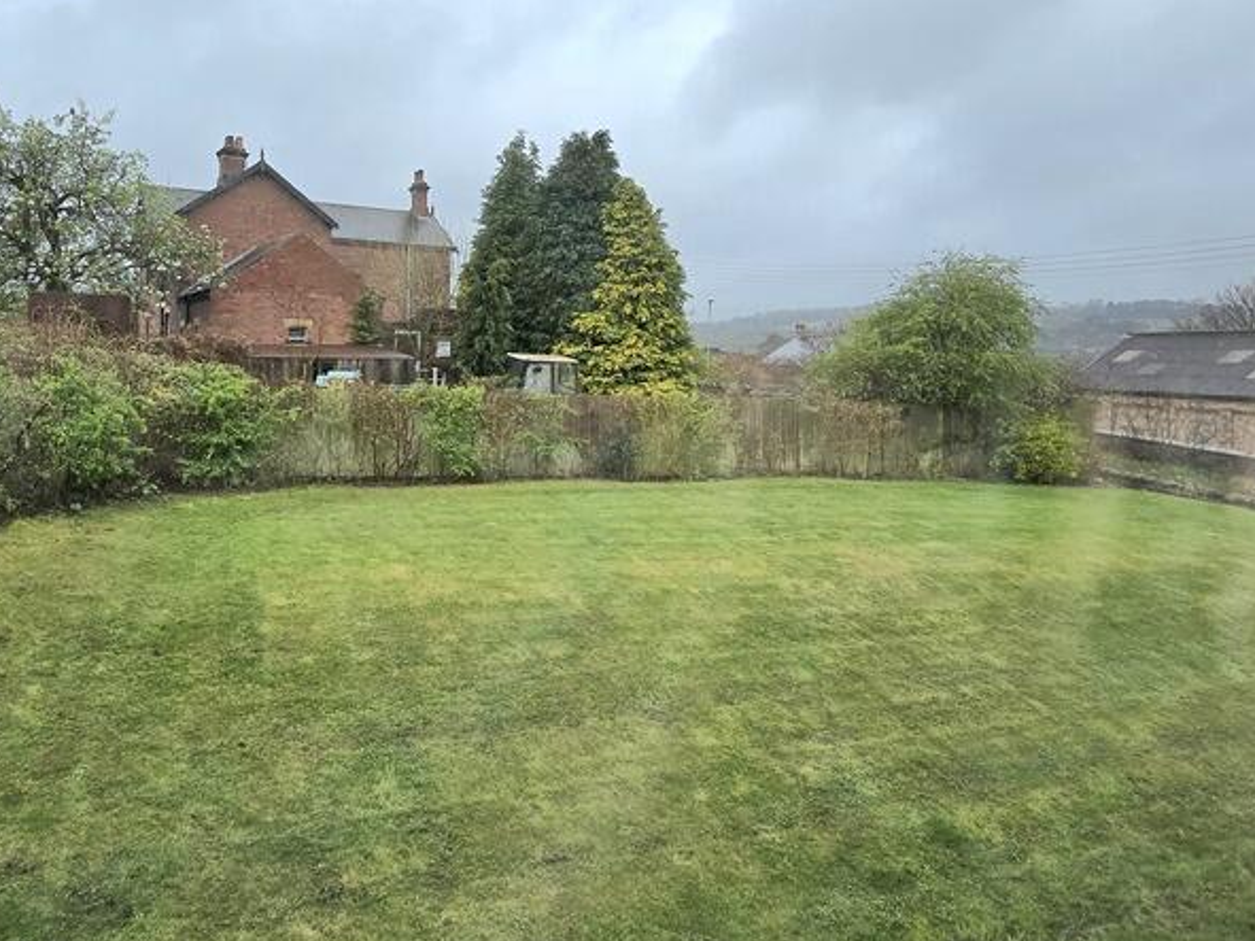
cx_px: 503
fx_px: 797
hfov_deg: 75.6
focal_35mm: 22
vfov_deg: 60.0
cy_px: 333
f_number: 2.2
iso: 50
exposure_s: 1/769
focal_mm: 2.2
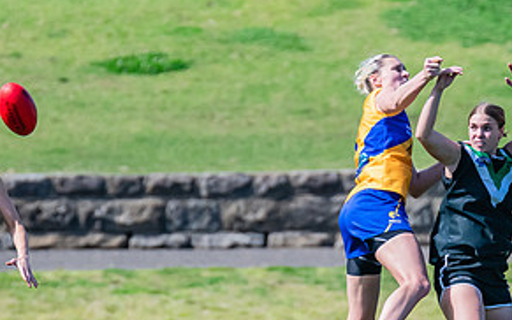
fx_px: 18576
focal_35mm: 1331
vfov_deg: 1.0
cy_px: 207
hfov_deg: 1.6
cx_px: 428
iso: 800
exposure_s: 1/1600
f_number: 7.1
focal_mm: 420
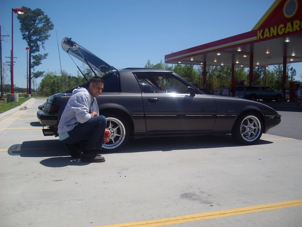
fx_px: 305
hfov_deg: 52.6
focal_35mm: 35
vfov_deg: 40.7
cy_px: 114
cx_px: 151
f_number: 7.2
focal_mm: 5.8
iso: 80
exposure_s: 1/278
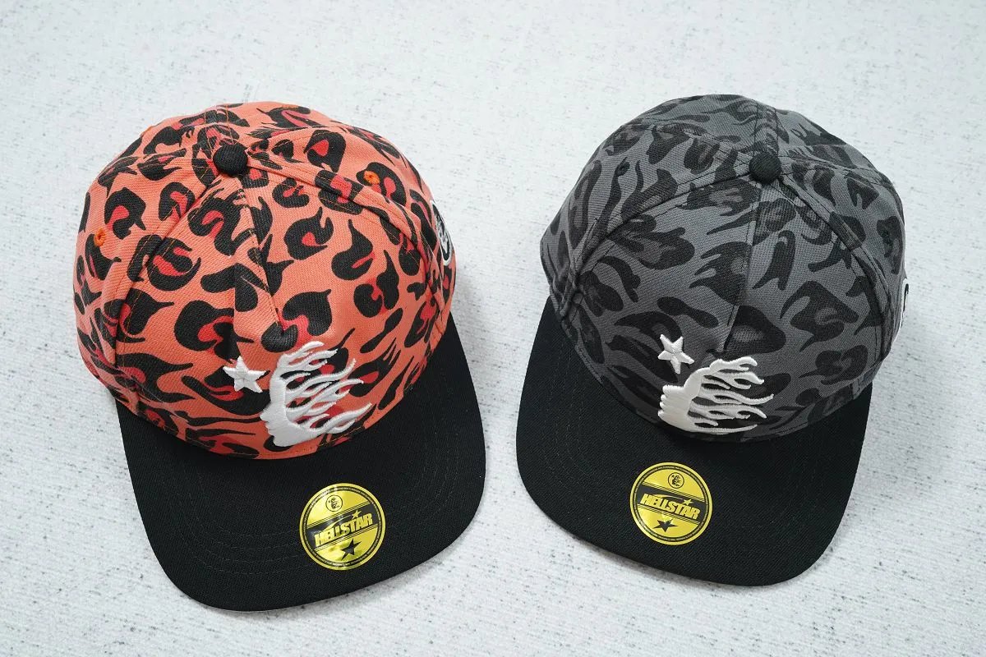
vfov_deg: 37.9
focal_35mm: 35
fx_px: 959
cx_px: 493
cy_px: 328
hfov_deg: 54.4
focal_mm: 35
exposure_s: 1/100
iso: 1600
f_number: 10
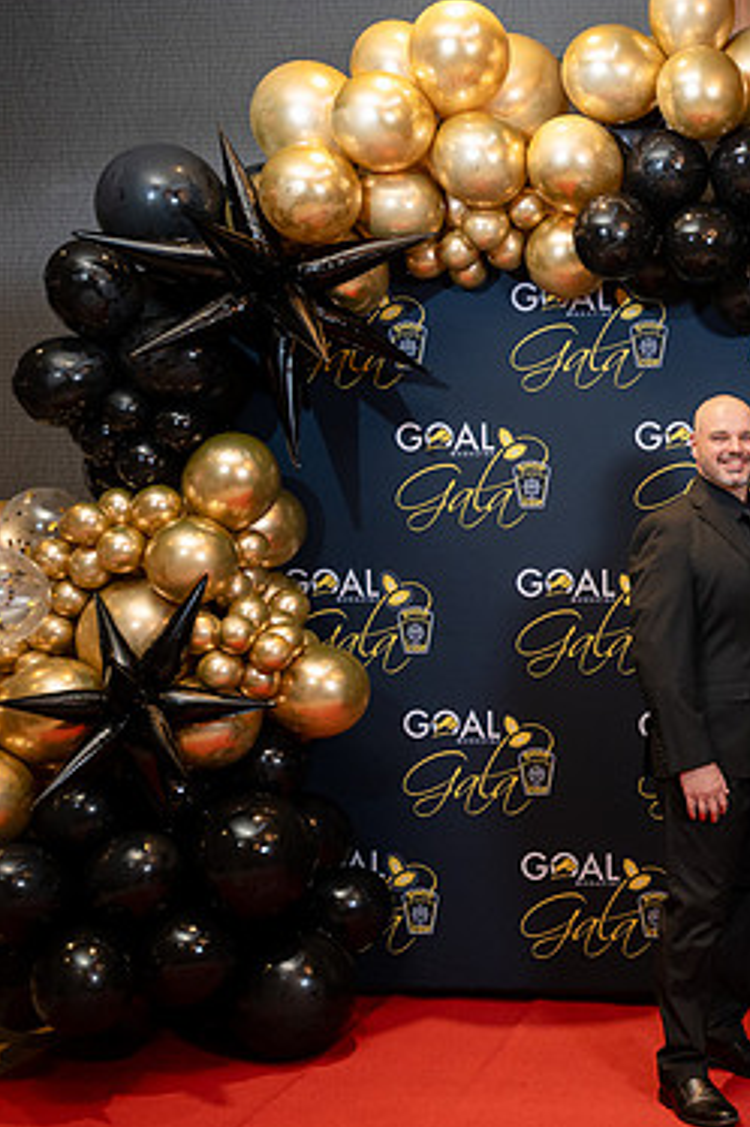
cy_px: 531
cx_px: 787
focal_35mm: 47
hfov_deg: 26.7
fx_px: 1470
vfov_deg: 41.9
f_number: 2.8
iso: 1000
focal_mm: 28
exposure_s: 1/160
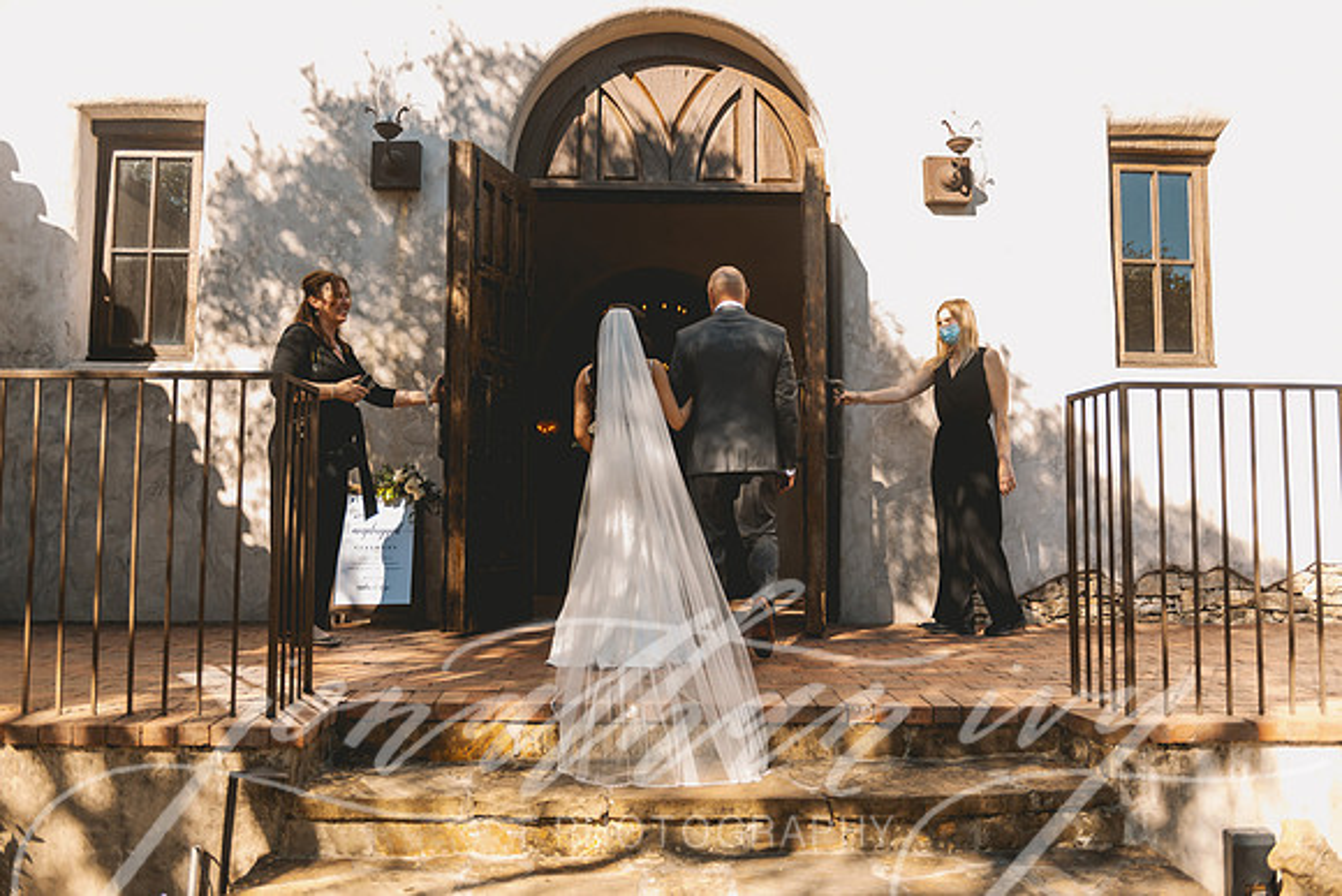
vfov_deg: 42.3
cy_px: 448
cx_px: 671
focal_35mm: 31
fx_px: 1156
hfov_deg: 60.3
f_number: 2.8
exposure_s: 1/4000
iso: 1000
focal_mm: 31
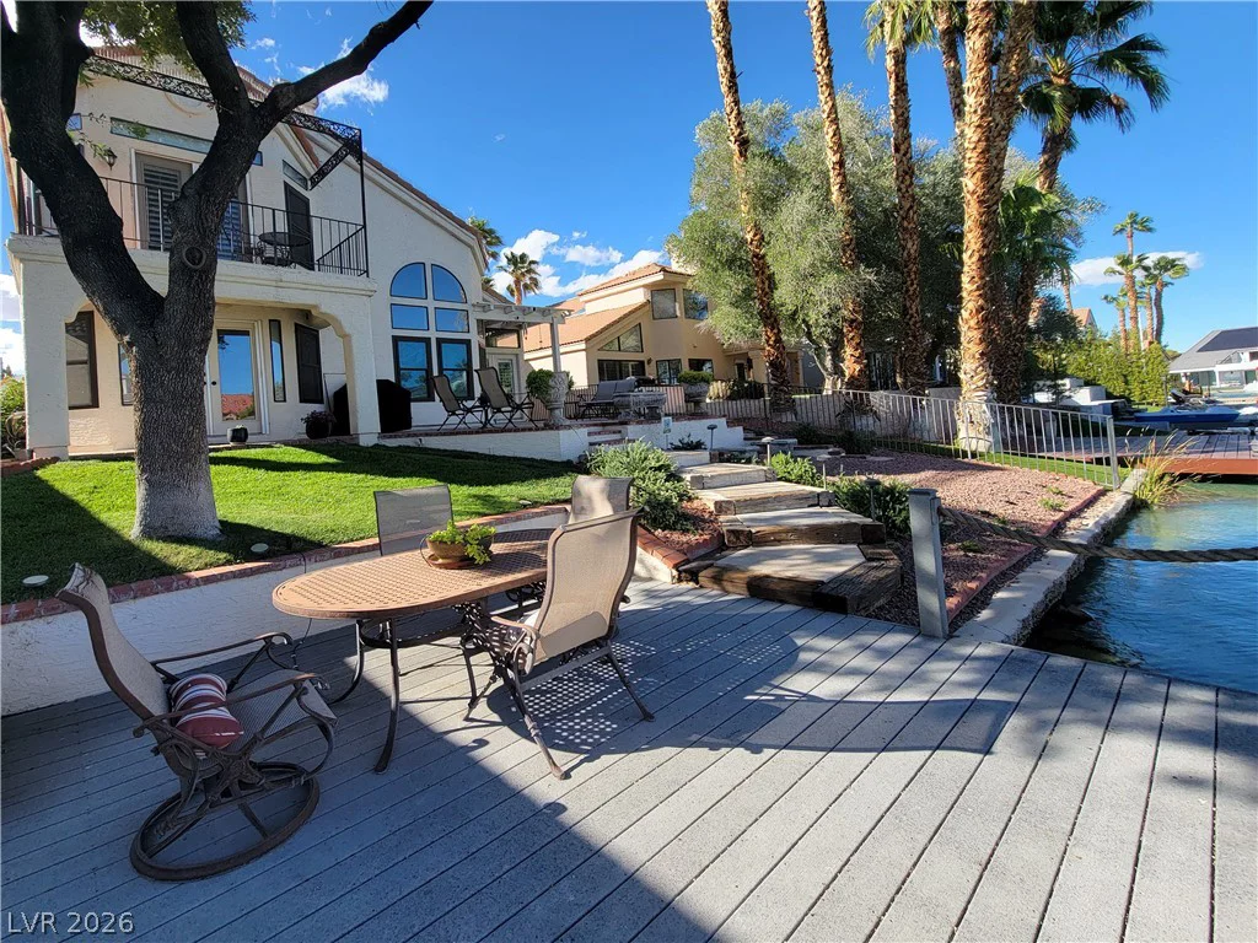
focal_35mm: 13
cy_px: 472
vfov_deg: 89.9
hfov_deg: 106.2
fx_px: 472
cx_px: 629
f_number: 2.2
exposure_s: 1/805
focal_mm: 2.2
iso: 50
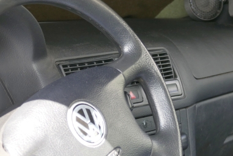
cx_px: 179
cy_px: 85
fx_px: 680
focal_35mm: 105
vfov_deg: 13.0
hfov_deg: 19.3
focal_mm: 18.17
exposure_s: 1/80
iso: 160
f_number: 3.3
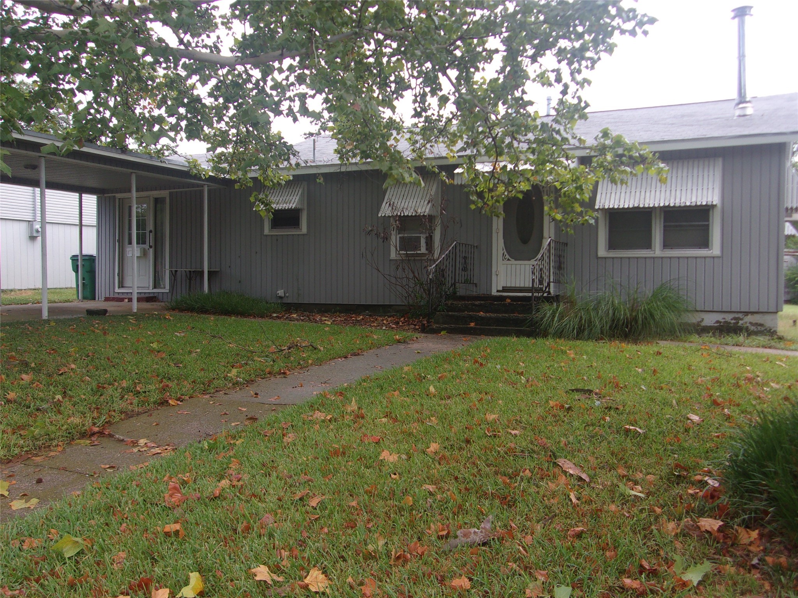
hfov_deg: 54.0
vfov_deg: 41.8
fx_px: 784
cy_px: 299
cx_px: 399
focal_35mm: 34
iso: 80
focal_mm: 6.1
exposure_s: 1/220
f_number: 3.3
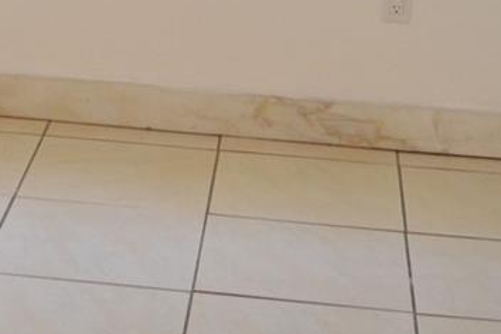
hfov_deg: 16.3
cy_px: -251
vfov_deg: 10.6
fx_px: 1698
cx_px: -55
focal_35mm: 122
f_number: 4
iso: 800
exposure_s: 1/200
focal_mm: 18
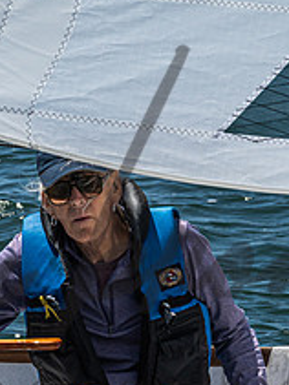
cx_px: 103
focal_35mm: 537
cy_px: 209
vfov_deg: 3.7
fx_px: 5984
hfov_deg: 2.8
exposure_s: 1/400
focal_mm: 170
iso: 250
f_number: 18
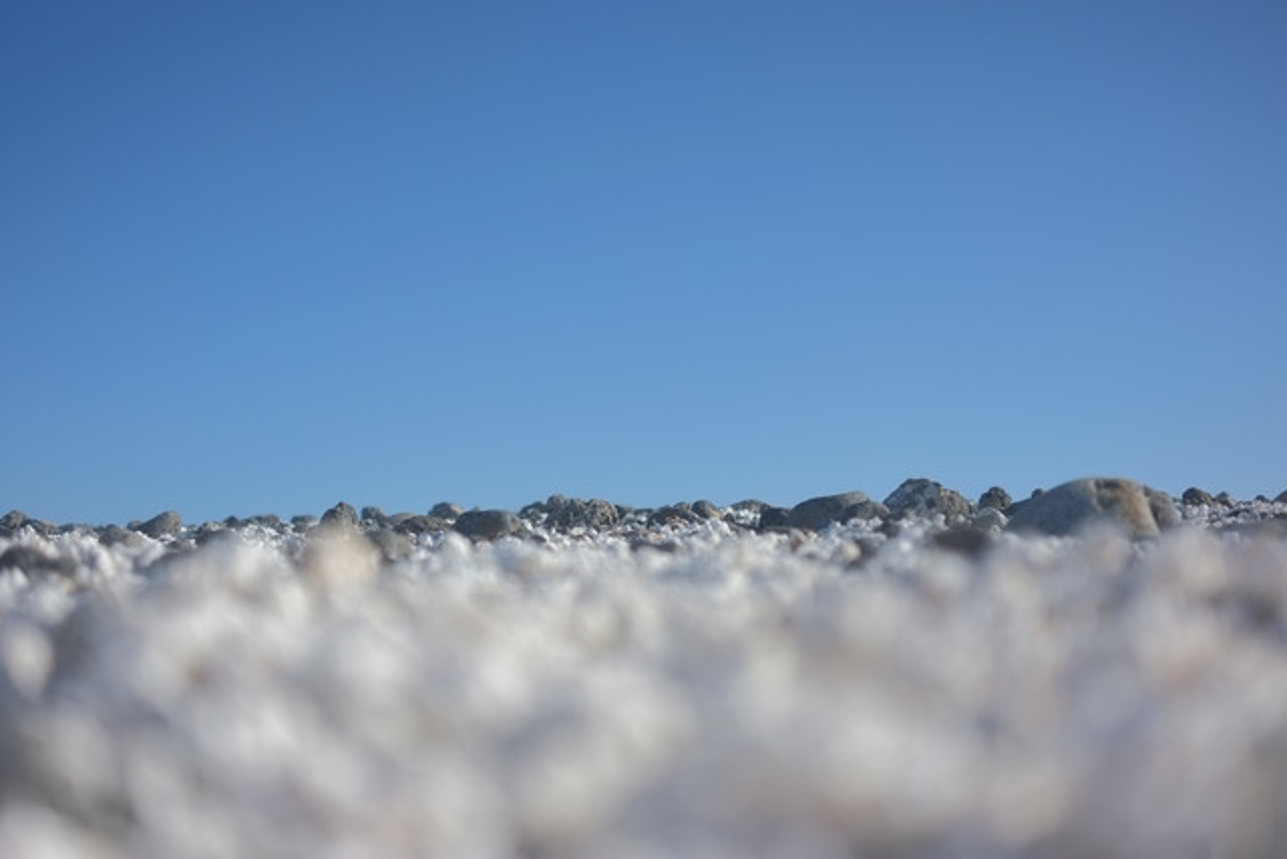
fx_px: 1466
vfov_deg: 32.6
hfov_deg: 47.4
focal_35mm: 41
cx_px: 644
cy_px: 430
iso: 200
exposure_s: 1/4000
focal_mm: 27
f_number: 2.8
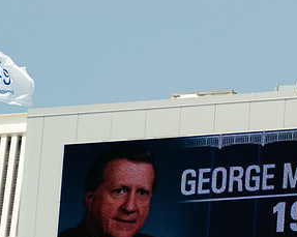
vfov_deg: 3.2
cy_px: 187
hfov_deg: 4.0
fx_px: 4250
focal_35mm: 484
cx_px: 278
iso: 320
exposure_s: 1/1000
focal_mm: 170
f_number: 8
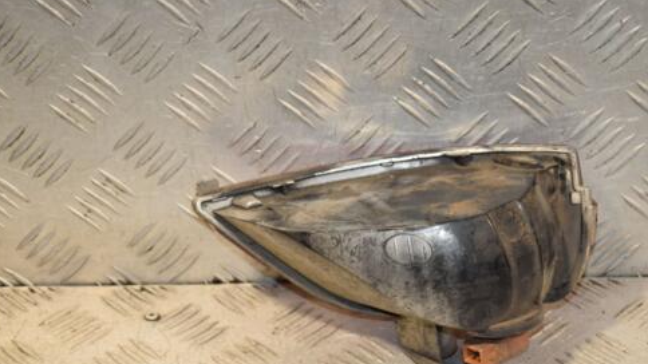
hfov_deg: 18.9
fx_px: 1941
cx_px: 366
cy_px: 234
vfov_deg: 10.7
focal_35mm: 113
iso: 800
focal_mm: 58
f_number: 6.3
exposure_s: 1/200
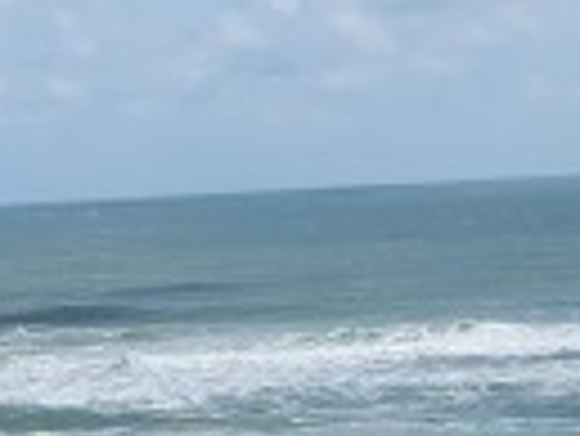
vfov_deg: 8.1
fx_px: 3052
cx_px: -405
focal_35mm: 182
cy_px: 405
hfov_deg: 10.3
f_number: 1.8
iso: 12
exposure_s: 1/2210
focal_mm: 6.4
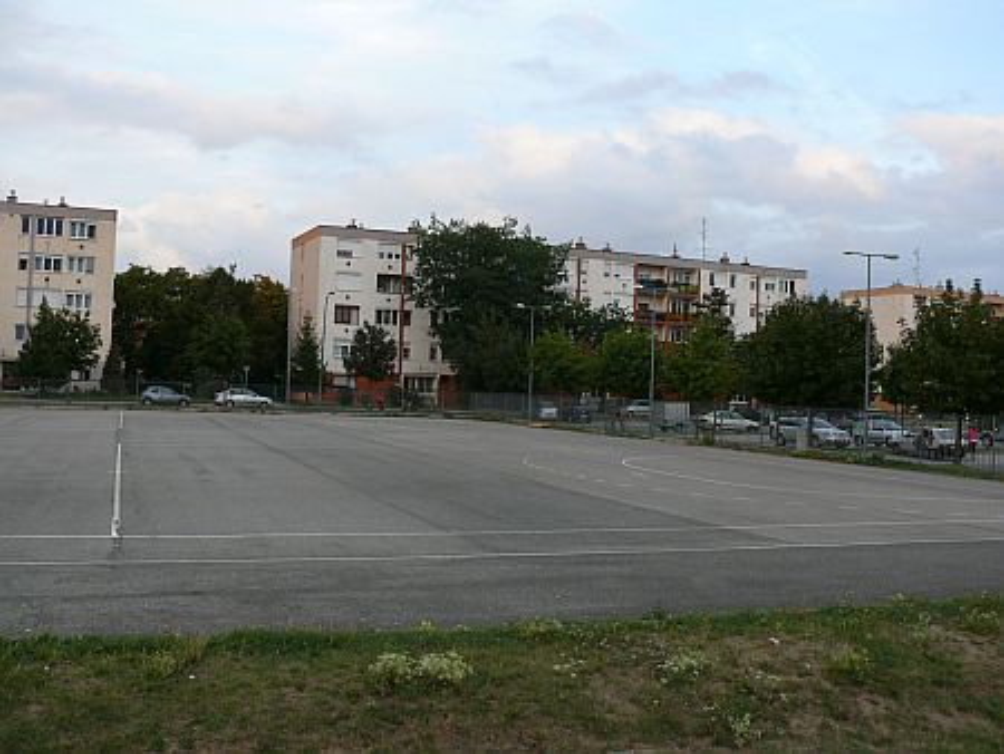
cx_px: 502
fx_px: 1016
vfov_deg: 40.7
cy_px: 377
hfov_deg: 52.6
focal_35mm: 35
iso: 100
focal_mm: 7.4
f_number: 4
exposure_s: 1/100
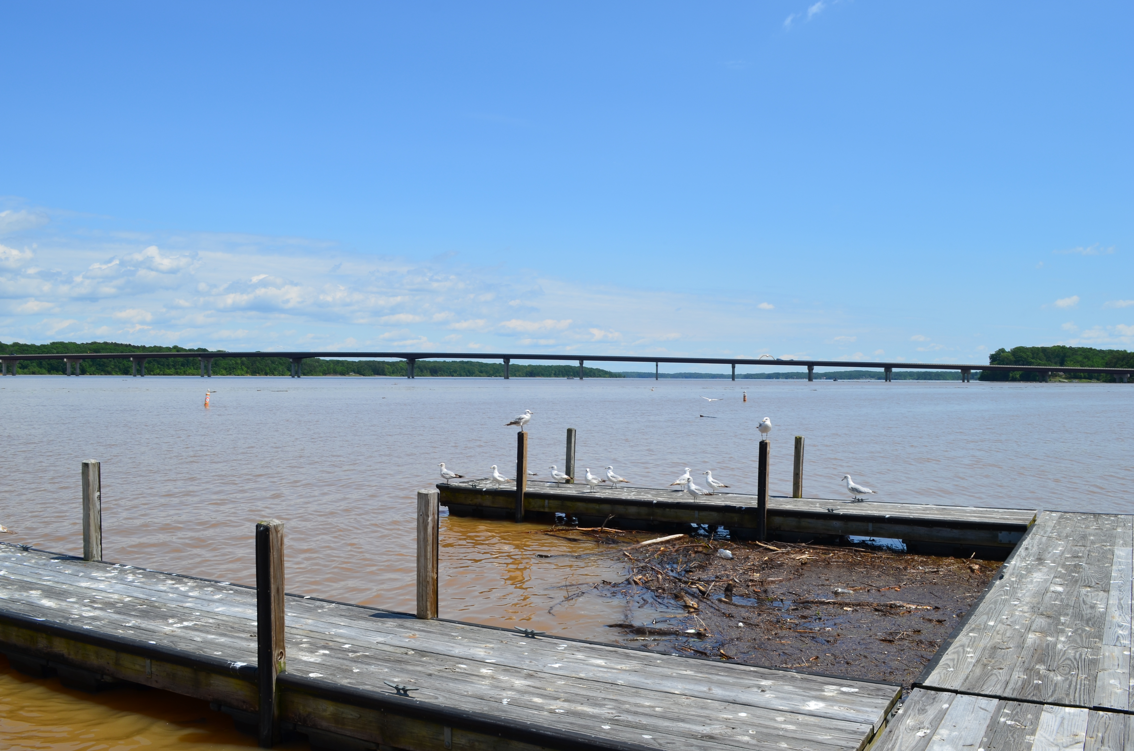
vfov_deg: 39.8
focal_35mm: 33
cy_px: 376
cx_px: 567
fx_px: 1037
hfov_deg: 57.3
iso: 100
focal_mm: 22
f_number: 13
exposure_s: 1/200
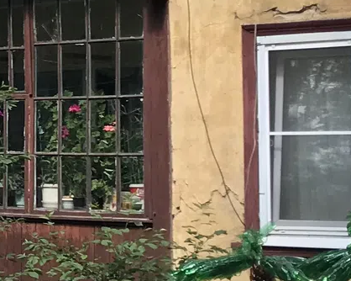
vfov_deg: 9.8
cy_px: 10
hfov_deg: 11.3
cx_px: -305
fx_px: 1630
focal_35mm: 157
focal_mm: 3.99
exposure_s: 1/371
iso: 20
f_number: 1.8
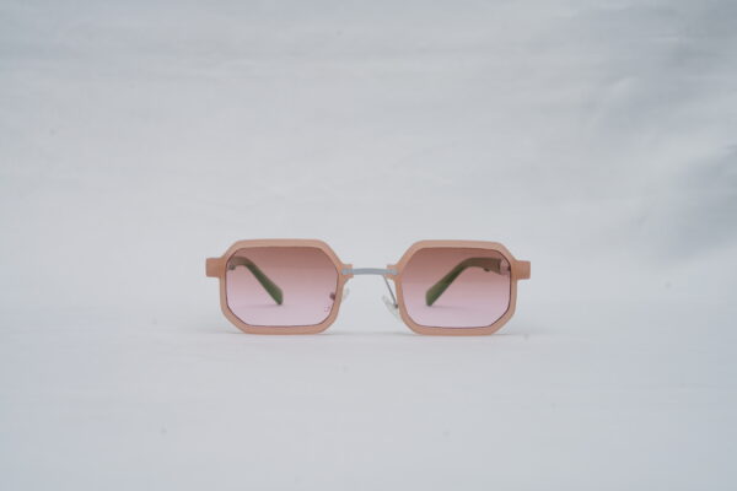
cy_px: 246
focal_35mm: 50
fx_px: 1024
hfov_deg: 39.6
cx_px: 368
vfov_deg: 27.0
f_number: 9
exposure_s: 1/160
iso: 100
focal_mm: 50
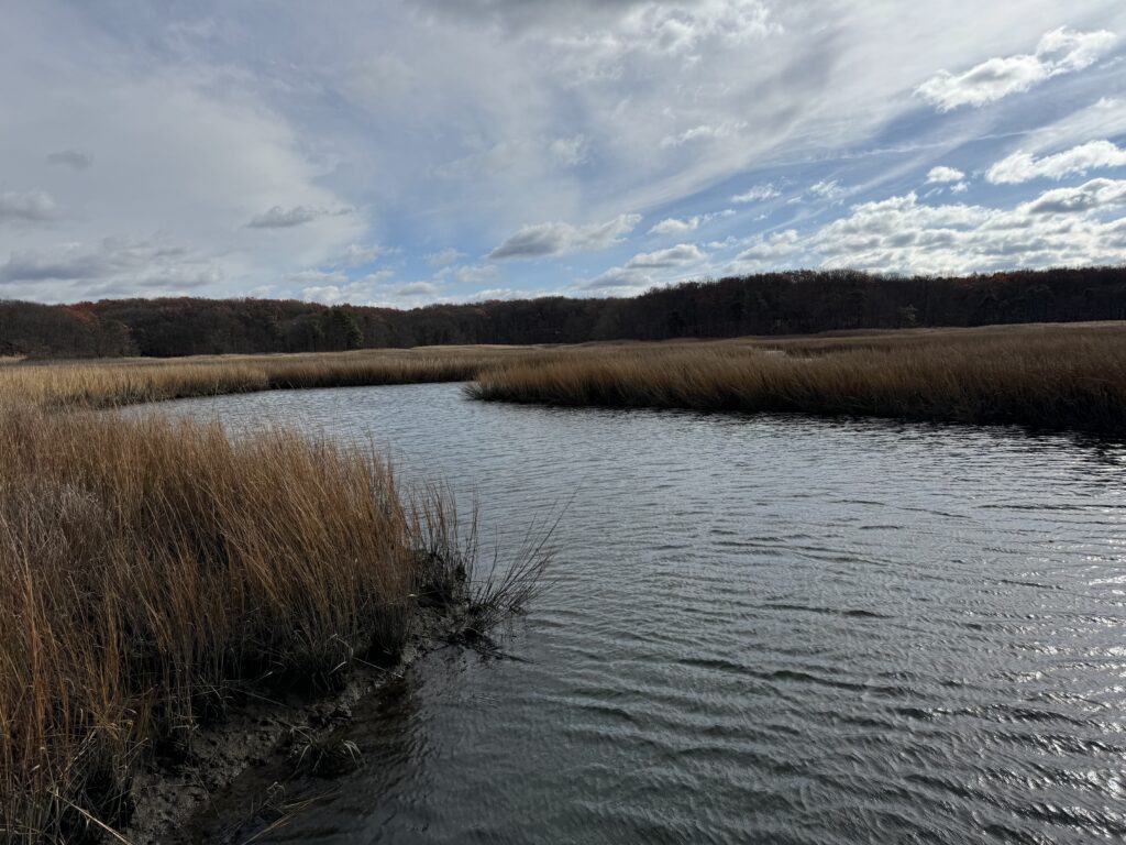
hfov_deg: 71.6
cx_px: 563
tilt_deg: -6.0
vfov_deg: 56.8
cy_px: 422
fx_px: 781
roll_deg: +2.0
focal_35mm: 24
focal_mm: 6.76
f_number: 1.78
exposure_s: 1/9009
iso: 80
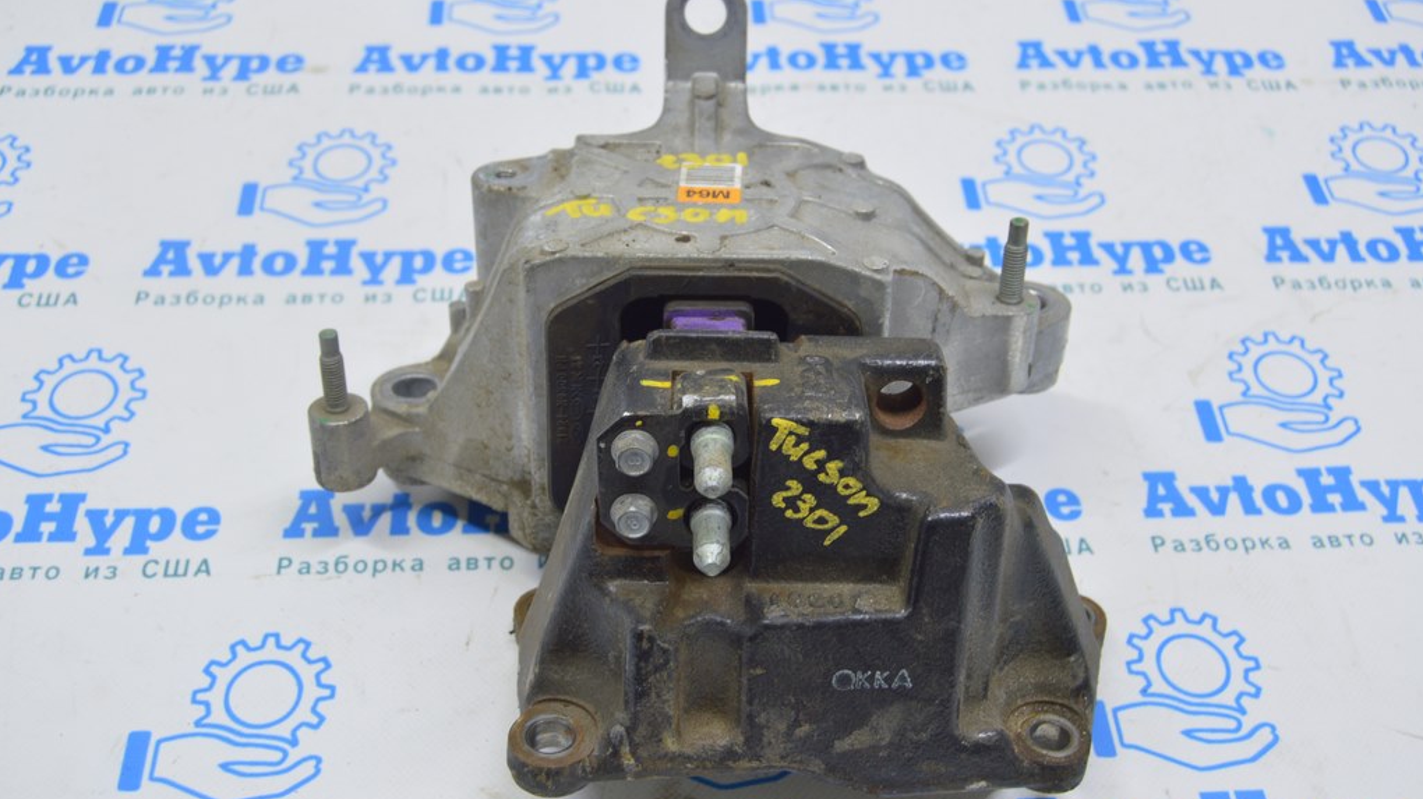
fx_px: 1547
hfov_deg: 49.4
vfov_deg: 29.0
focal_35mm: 41
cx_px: 713
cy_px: 358
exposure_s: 1/20
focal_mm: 26
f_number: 5.6
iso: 400
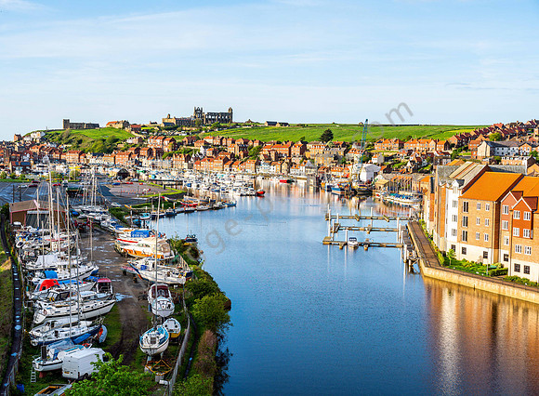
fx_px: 792
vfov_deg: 28.1
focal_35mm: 51
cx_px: 242
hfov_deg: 37.5
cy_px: 198
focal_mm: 48
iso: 100
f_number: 6.3
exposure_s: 1/640
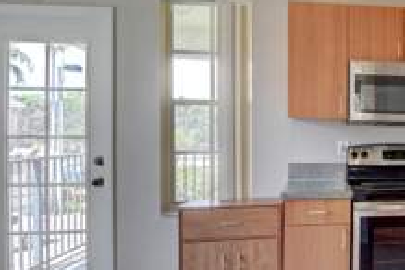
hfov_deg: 44.8
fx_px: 406
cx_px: 407
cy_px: 140
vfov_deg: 36.8
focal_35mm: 36
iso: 640
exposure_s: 1/40
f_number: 8
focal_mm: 11
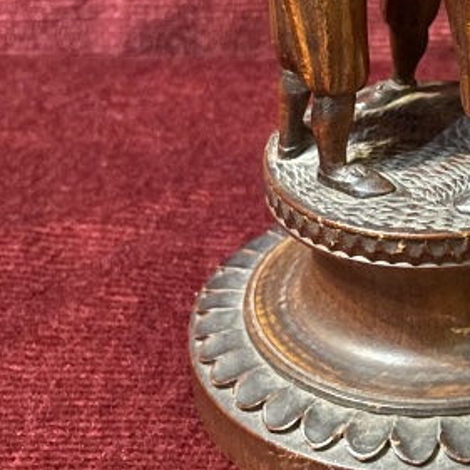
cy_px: 32
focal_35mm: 98
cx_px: 513
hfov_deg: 17.2
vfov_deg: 17.4
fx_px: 1505
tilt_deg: -24.7
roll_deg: +0.1
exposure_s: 1/13
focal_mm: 4.2
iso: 500
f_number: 1.6
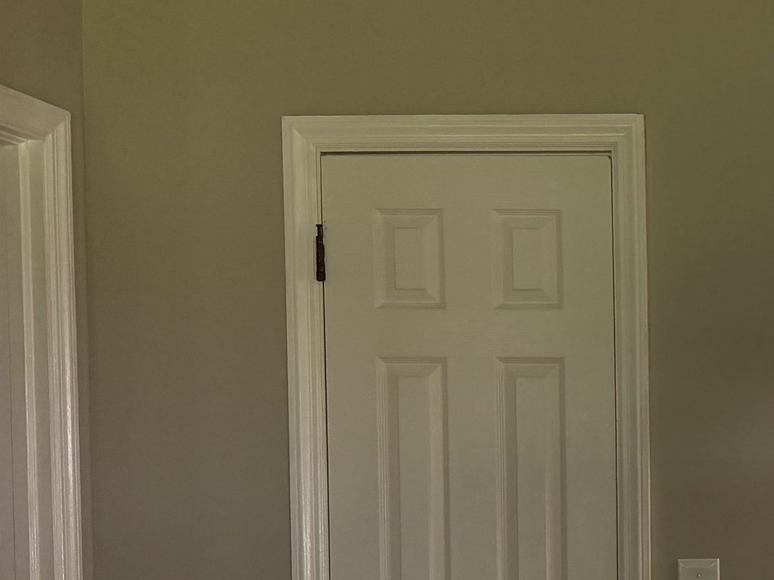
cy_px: 518
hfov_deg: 25.5
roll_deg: +0.2
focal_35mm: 70
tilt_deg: -1.1
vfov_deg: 20.6
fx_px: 1565
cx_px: 881
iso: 160
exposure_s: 1/204
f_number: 1.78
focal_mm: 6.76
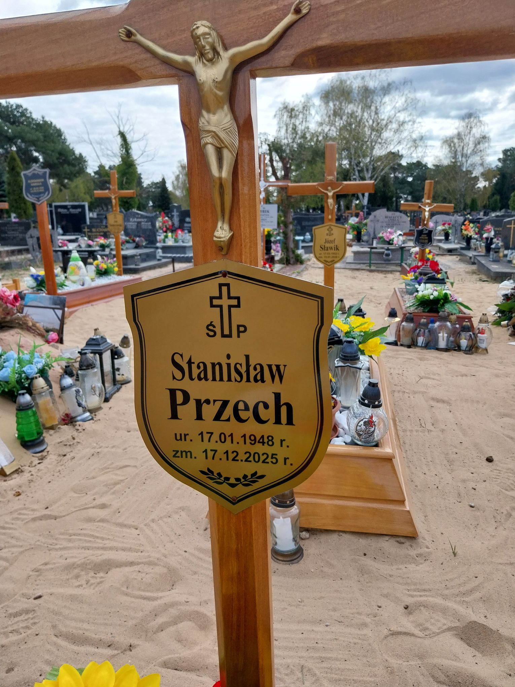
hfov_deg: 53.1
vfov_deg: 67.3
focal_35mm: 26
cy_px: 344
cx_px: 258
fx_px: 516
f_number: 1.8
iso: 25
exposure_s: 1/943
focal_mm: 4
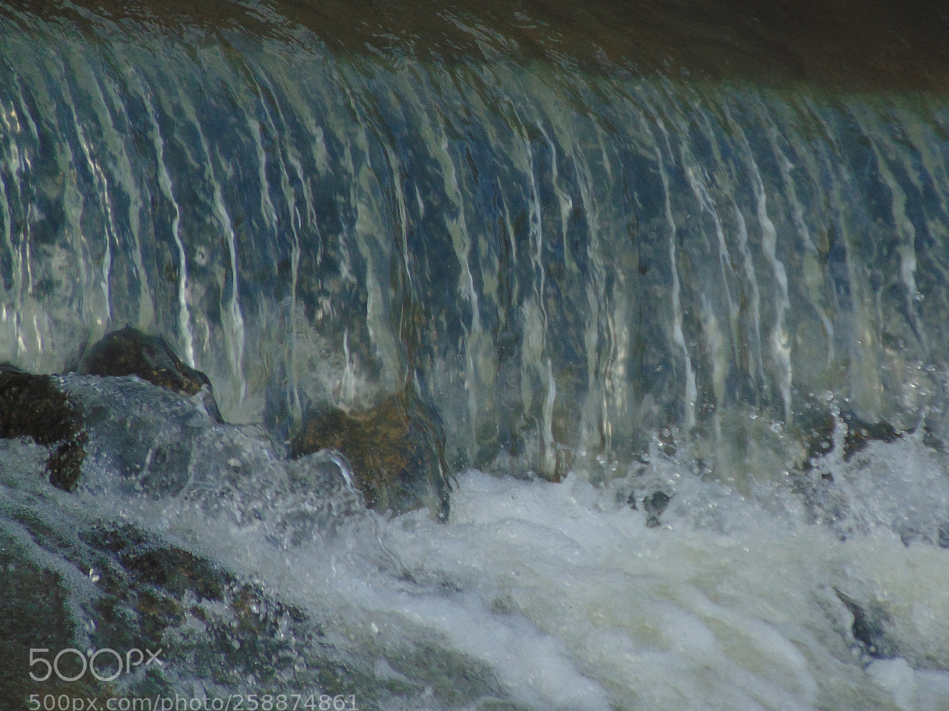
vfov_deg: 2.1
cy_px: 329
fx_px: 19081
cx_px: 558
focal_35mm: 696
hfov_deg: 2.8
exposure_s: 1/500
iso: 80
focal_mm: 103.2
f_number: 4.6
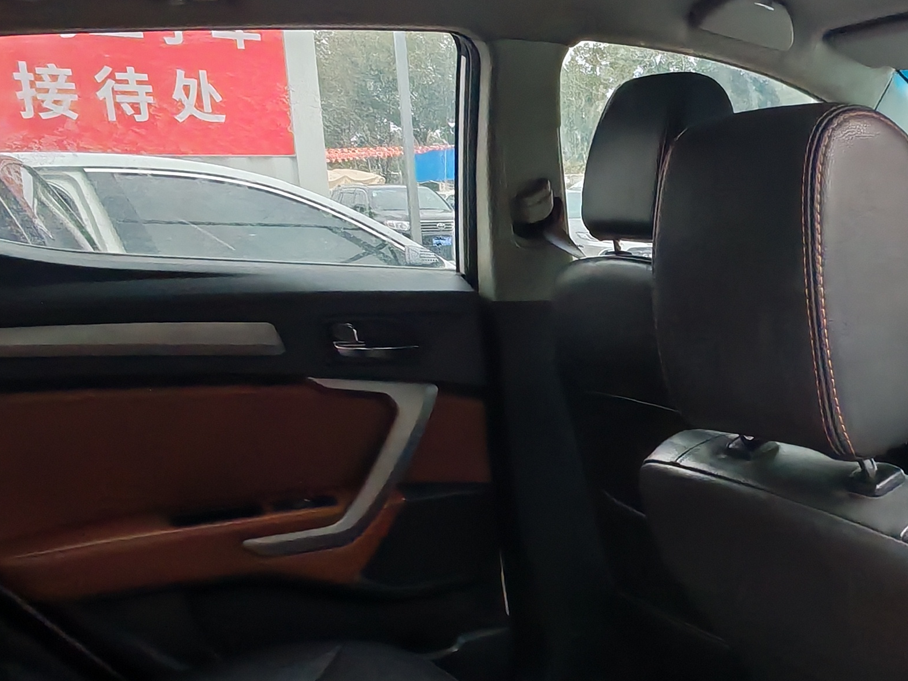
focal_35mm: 41
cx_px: 767
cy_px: 416
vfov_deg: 35.0
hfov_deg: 43.0
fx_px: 1076
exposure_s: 1/33.3
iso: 130
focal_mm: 1.96
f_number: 2.2
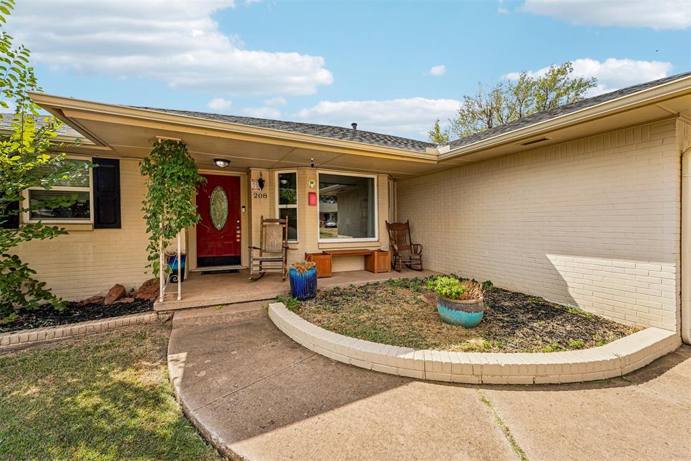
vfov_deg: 81.2
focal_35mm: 14
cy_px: 230
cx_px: 346
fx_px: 269
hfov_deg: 104.3
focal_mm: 14
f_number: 13
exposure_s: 1/60
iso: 100
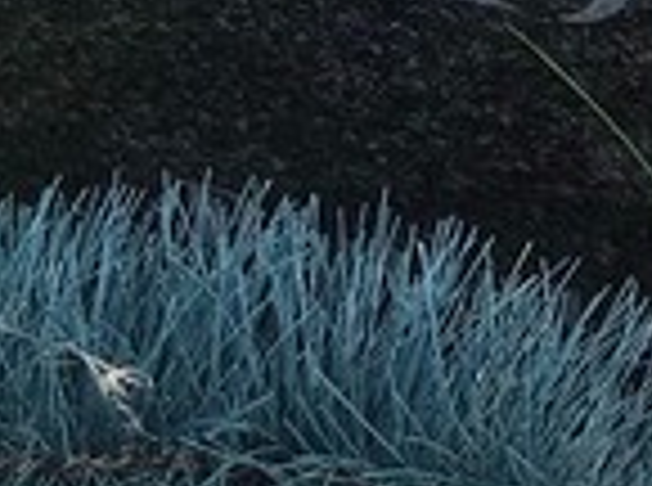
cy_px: -270
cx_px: 854
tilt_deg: -50.7
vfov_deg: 9.2
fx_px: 2912
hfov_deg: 12.4
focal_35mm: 155
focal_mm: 3.99
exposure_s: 1/481
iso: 20
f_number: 1.8
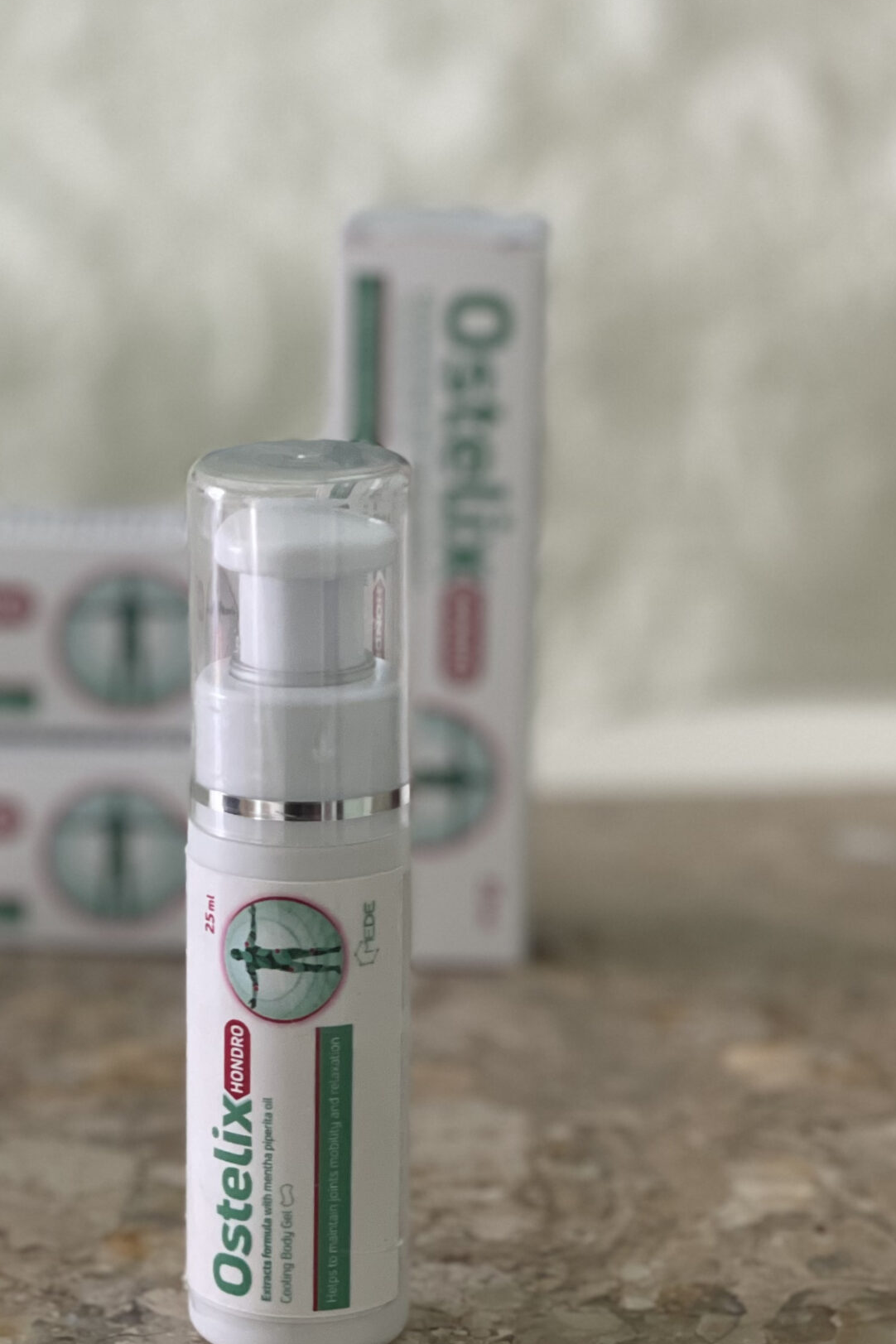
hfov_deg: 13.0
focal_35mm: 105
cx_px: 219
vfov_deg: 19.5
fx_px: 3920
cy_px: 690
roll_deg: +1.3
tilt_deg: -14.5
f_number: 2.2
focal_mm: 7.5
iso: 200
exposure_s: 1/121
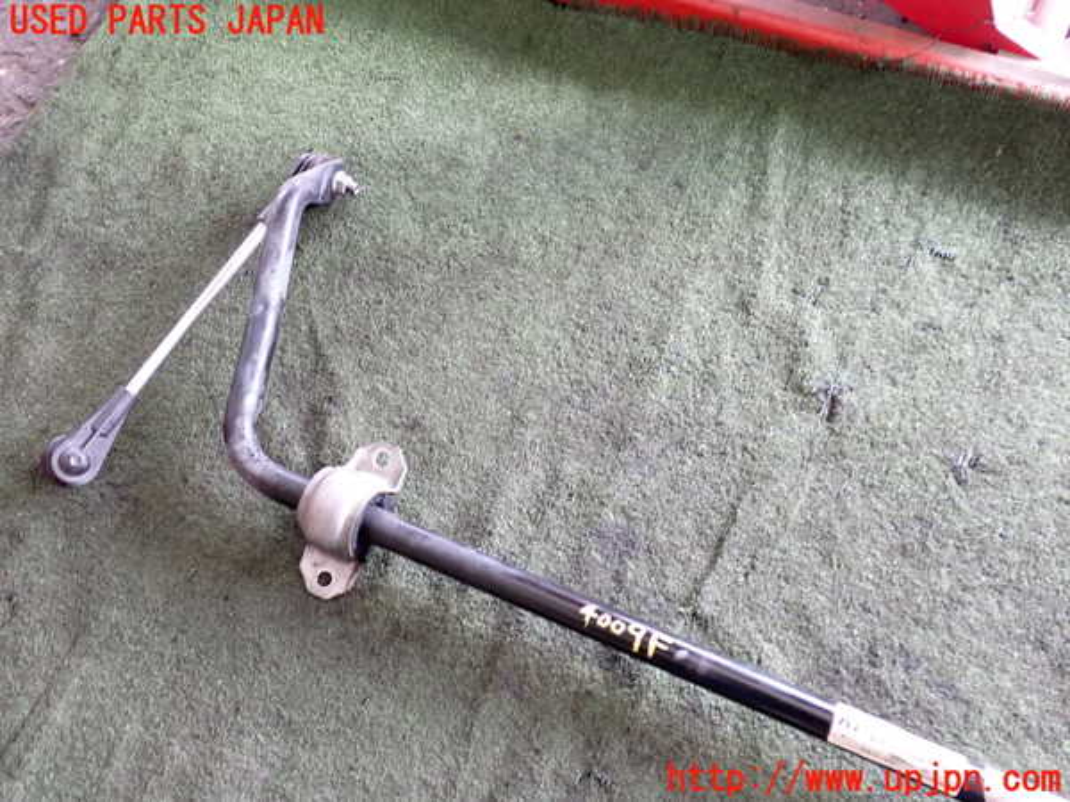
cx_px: 535
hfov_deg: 60.0
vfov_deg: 46.8
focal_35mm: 30
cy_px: 401
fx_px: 927
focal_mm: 5.4
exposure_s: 1/30
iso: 400
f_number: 2.3
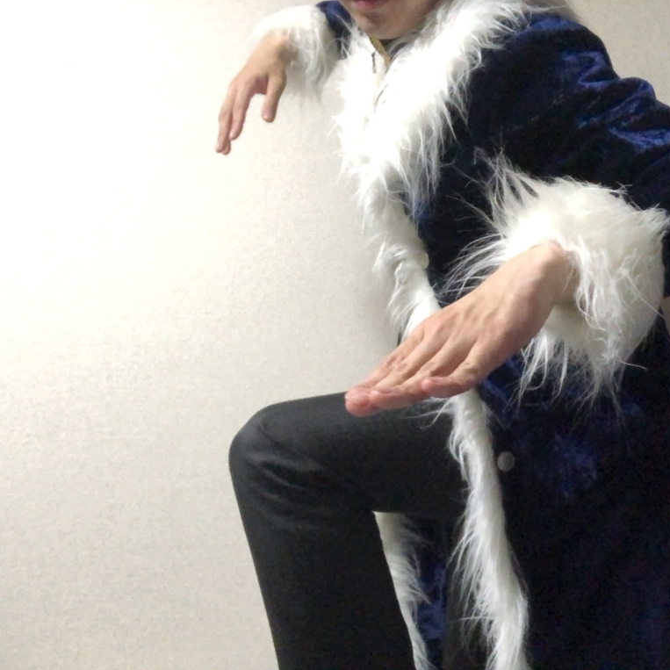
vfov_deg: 43.9
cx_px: 393
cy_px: 335
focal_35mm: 38
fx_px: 832
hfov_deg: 43.7
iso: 640
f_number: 2.2
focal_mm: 2.87
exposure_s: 1/24
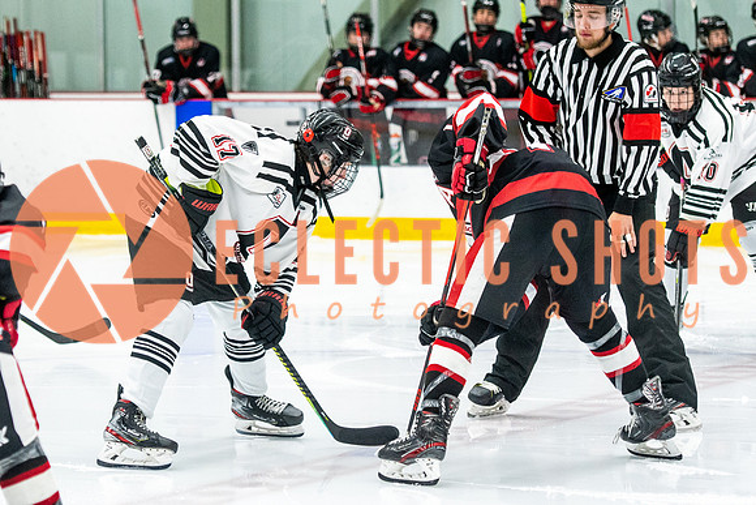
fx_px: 4003
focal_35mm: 191
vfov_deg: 7.2
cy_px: 178
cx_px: 266
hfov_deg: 10.8
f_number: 2.8
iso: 1100
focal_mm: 98
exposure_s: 1/400
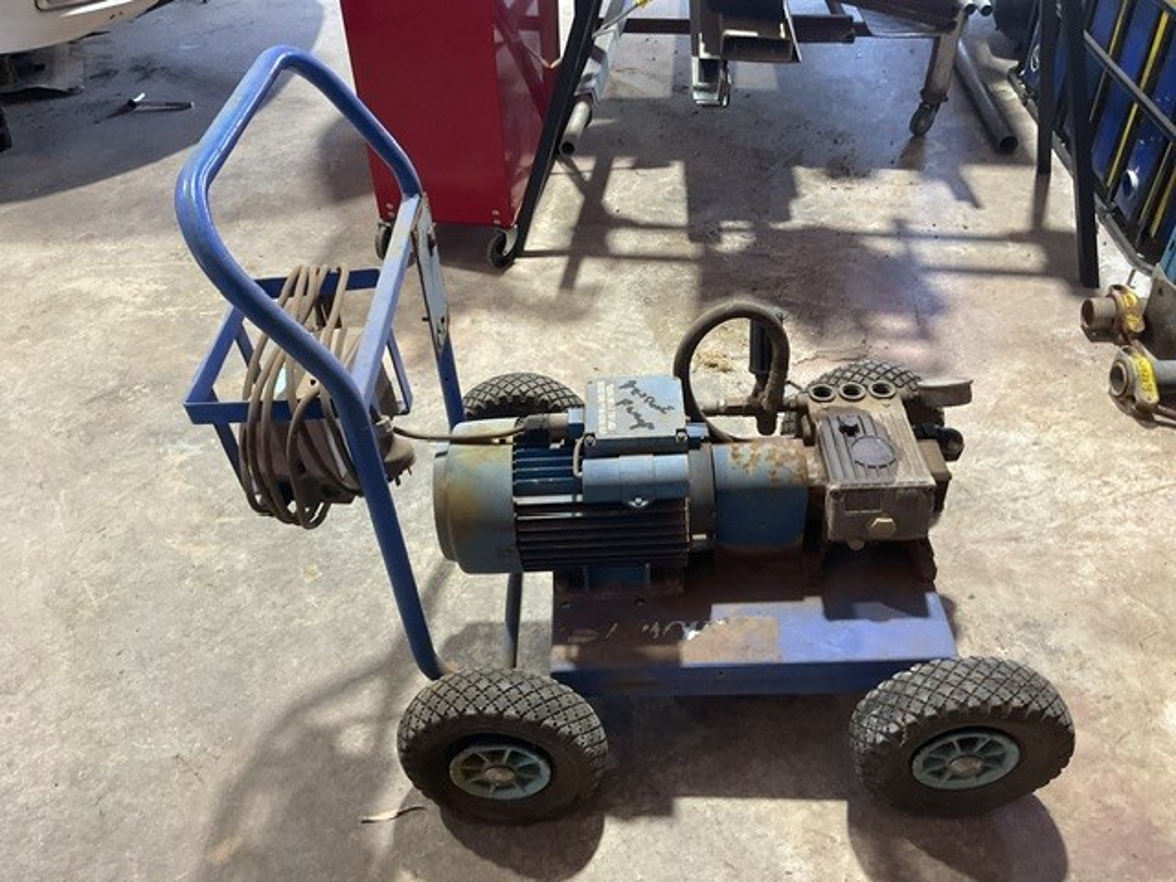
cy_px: 441
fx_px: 985
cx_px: 588
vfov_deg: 48.2
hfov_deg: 61.7
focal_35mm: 29
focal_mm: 3
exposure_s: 1/50
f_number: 1.8
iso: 160
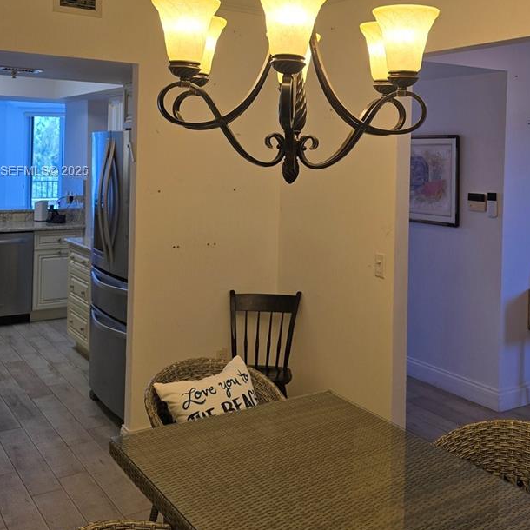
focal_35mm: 40
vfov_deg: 41.3
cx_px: 319
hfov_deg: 41.7
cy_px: 172
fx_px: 693
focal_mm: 6.3
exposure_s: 1/120
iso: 64
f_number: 1.7
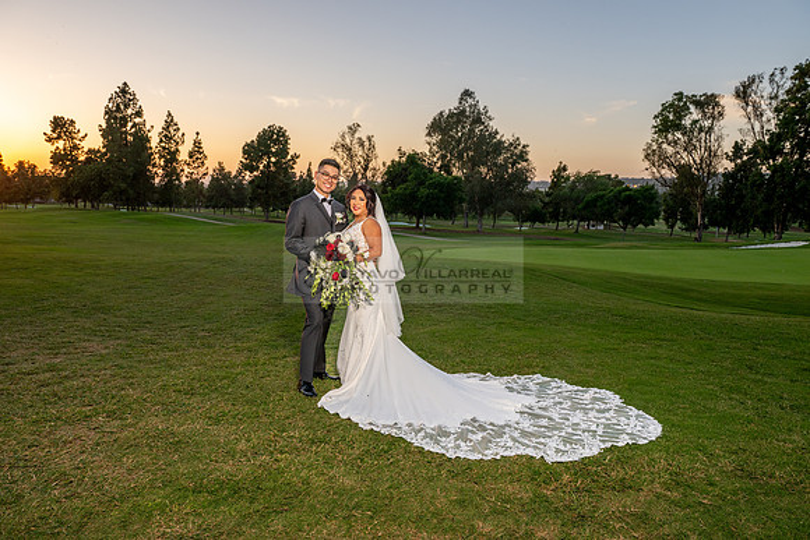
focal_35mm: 24
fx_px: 540
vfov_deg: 53.2
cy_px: 270
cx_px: 405
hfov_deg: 73.7
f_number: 7.1
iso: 320
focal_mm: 24
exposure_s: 1/160
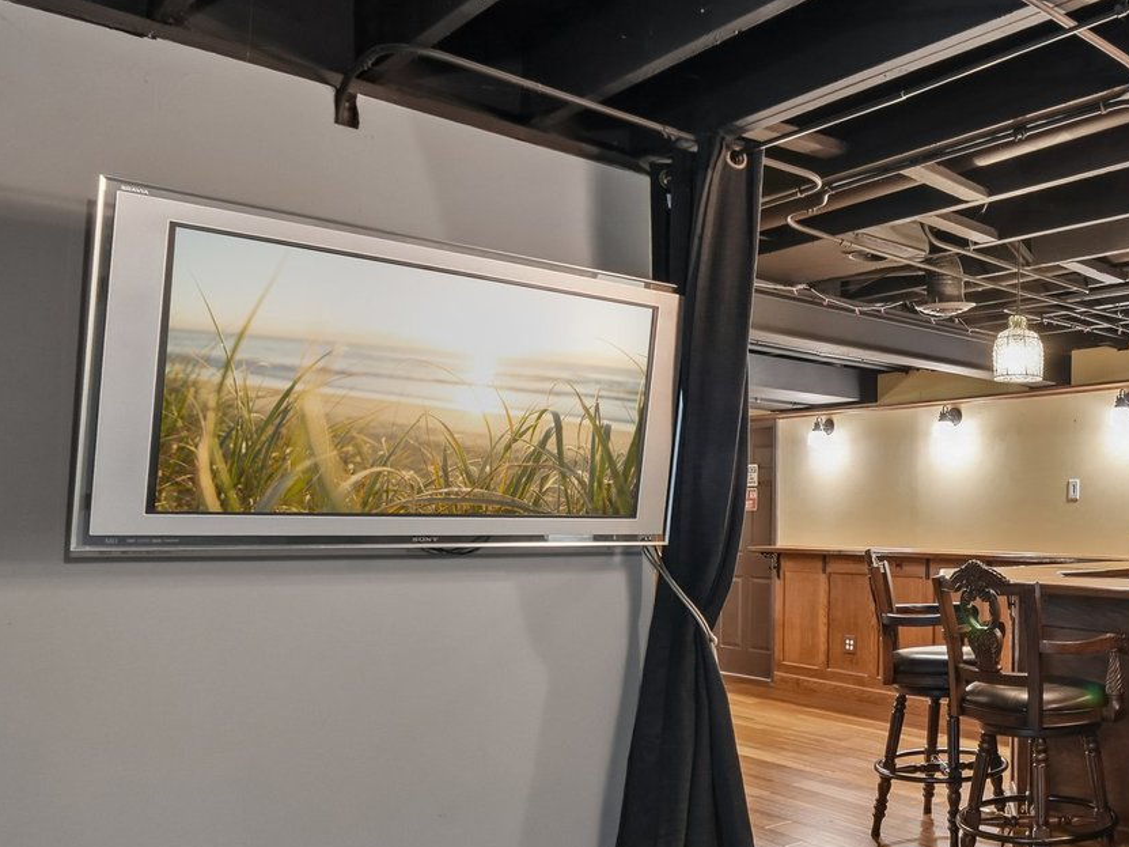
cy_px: 536
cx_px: 1053
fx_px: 1009
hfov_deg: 50.5
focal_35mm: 31
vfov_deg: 45.1
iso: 640
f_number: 8
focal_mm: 11
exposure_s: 1/2.5
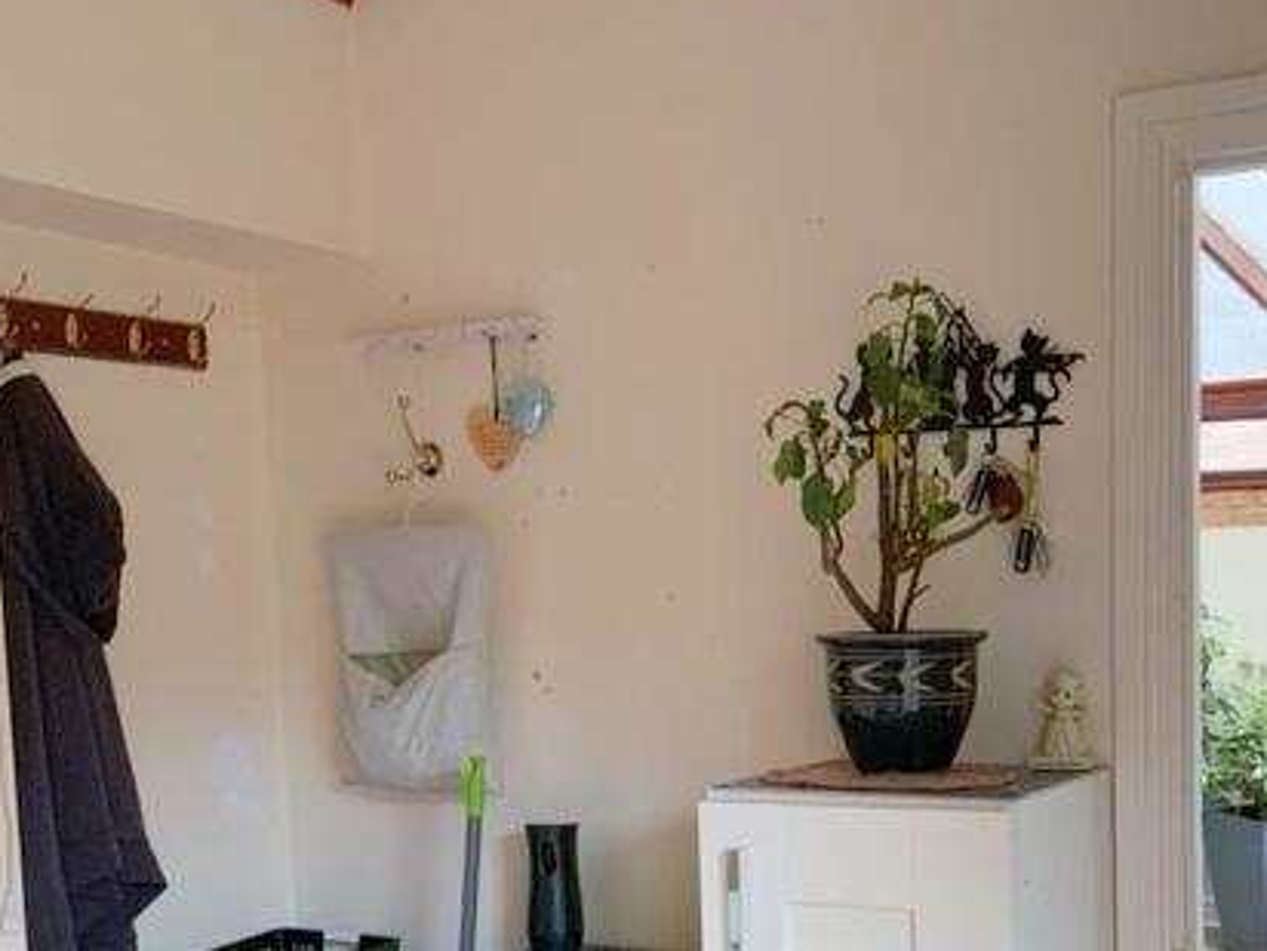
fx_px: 1647
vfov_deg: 31.6
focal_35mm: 45
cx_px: 827
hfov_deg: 41.6
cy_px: 708
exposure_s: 1/60
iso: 125
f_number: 1.8
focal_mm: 3
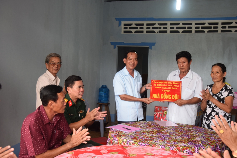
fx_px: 247
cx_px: 118
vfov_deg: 35.5
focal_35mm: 38
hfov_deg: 51.3
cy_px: 79
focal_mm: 25
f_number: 5
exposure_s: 1/100
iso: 400
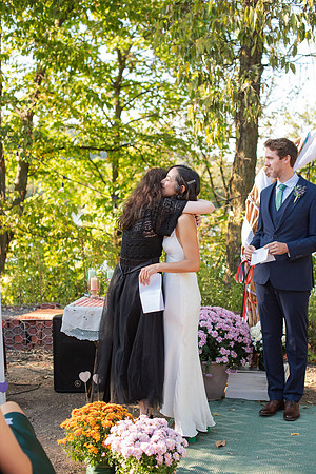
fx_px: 658
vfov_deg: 39.6
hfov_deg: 27.0
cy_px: 237
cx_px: 158
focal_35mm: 50
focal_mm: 50
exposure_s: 1/1000
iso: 720
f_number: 3.5
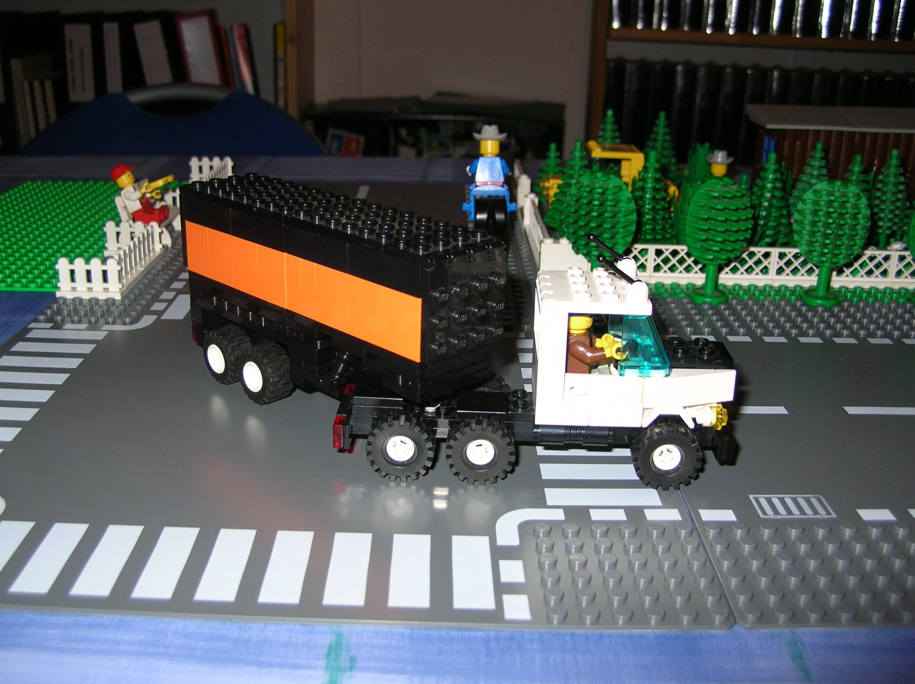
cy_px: 342
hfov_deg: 51.4
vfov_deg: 39.6
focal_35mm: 36
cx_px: 458
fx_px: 951
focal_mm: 6
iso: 50
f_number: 2.7
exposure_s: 1/60.1
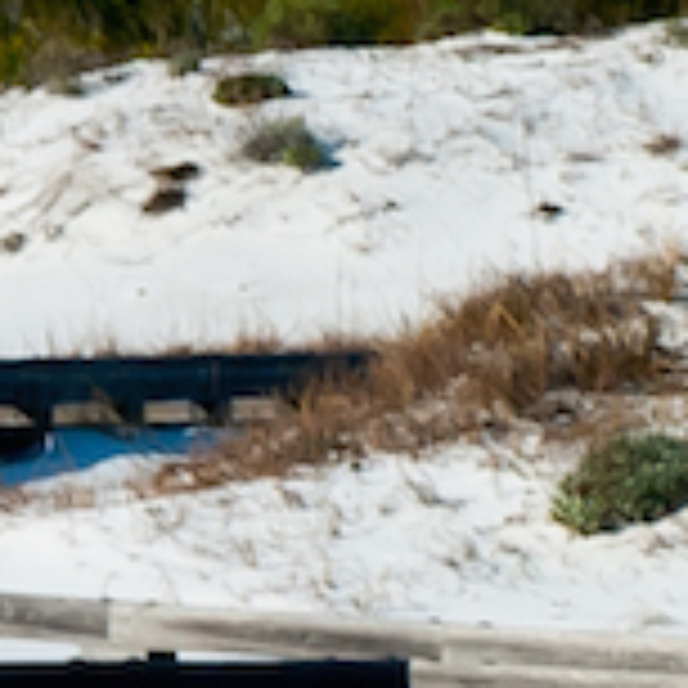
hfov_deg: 1.7
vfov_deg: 1.7
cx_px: 555
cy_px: 315
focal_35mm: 1008
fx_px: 22677
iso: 200
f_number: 13
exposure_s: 1/100
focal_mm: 75
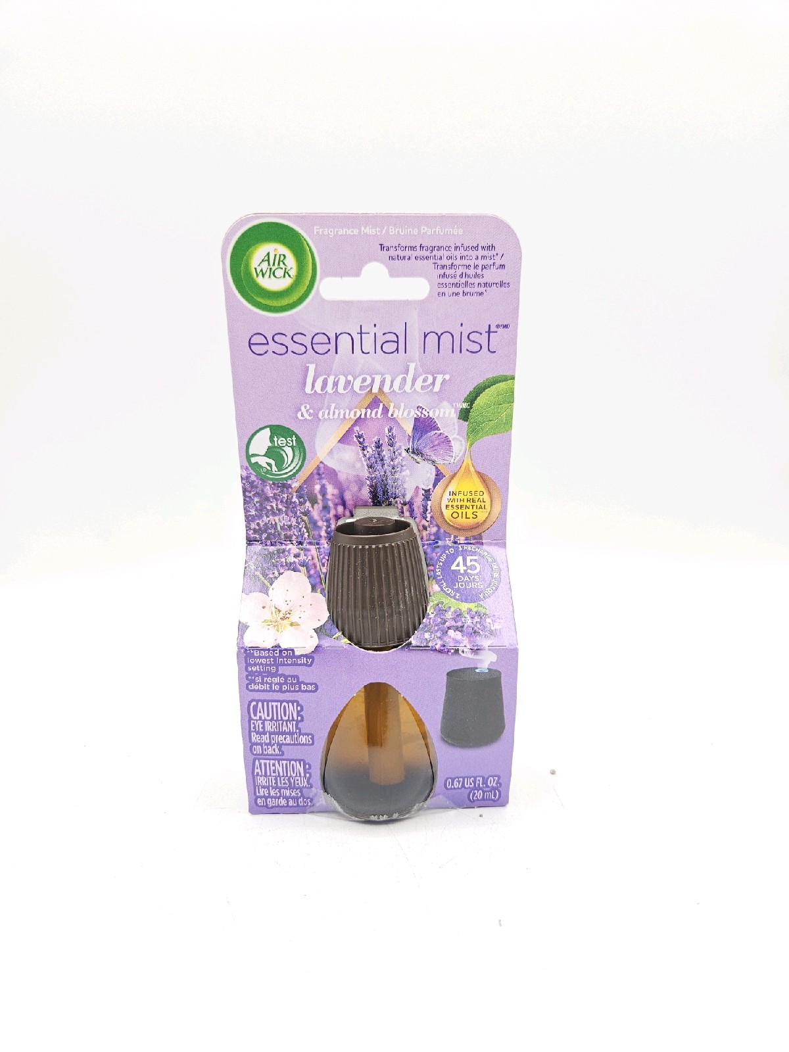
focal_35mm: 23
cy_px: 526
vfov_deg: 73.9
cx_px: 394
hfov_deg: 58.9
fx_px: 699
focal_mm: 5.4
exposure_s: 1/152
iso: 25
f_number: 1.8
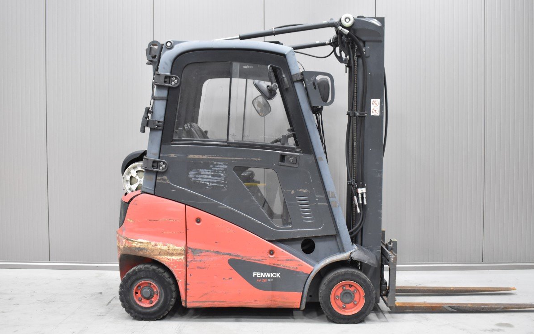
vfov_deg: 37.3
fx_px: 495
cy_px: 169
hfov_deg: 56.7
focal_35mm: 34
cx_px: 268
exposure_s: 1/20
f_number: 5
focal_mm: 22
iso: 1600
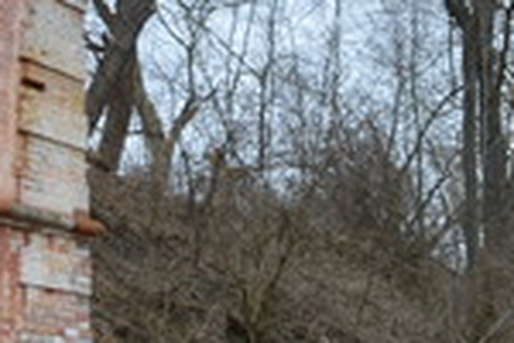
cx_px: 668
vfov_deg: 11.7
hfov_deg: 16.8
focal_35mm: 115
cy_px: 370
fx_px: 1642
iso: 250
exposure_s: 1/125
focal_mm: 18
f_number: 5.6
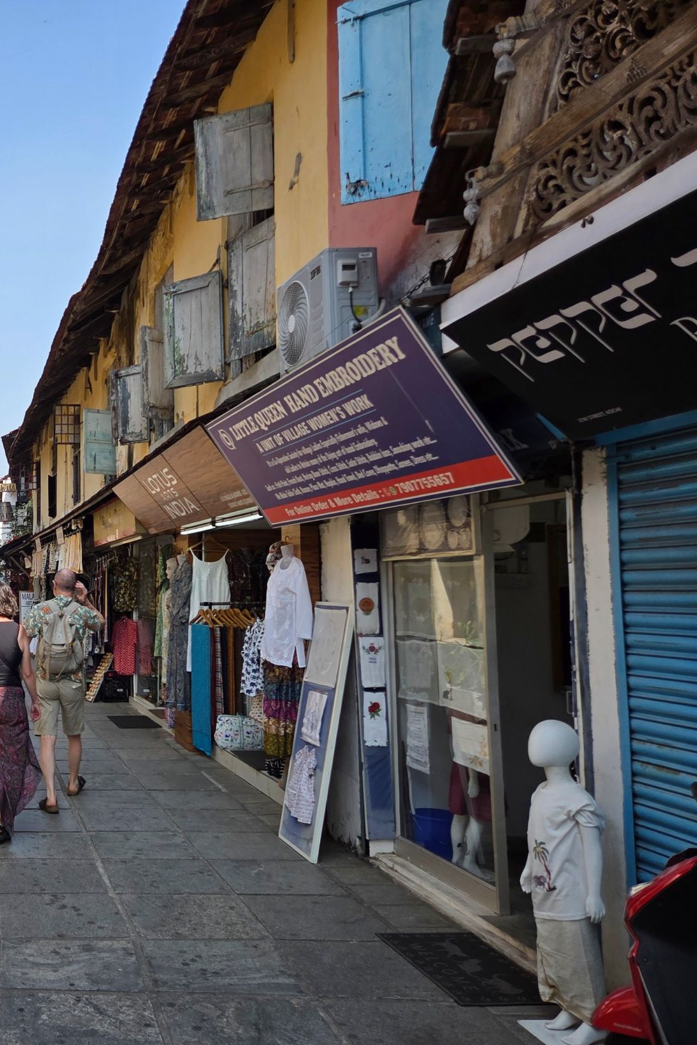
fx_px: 929
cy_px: 524
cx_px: 2
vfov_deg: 58.7
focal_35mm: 32
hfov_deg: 36.9
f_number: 1.8
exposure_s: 1/2921
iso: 80
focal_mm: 5.4
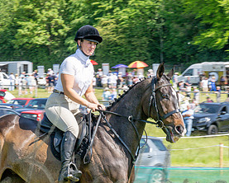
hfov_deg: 7.3
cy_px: 155
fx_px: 1784
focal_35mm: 263
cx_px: 72
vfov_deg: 5.9
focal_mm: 115
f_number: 18
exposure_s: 1/160
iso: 200
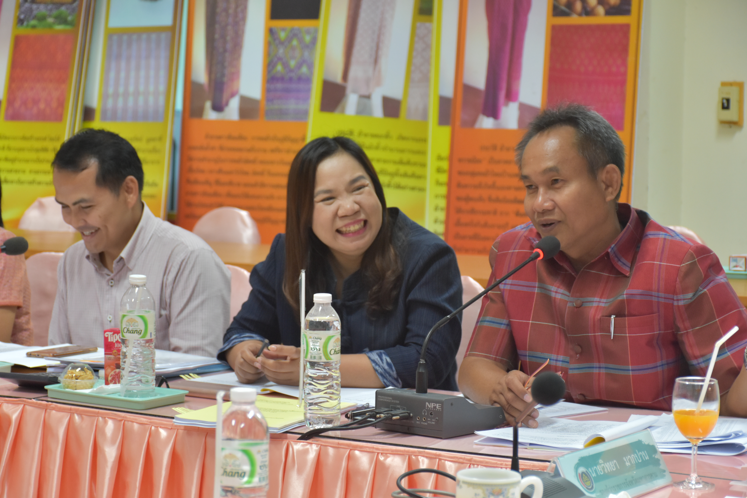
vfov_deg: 13.8
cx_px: 374
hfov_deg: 20.6
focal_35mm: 99
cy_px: 249
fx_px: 2054
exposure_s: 1/60
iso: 1100
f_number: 5
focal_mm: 66
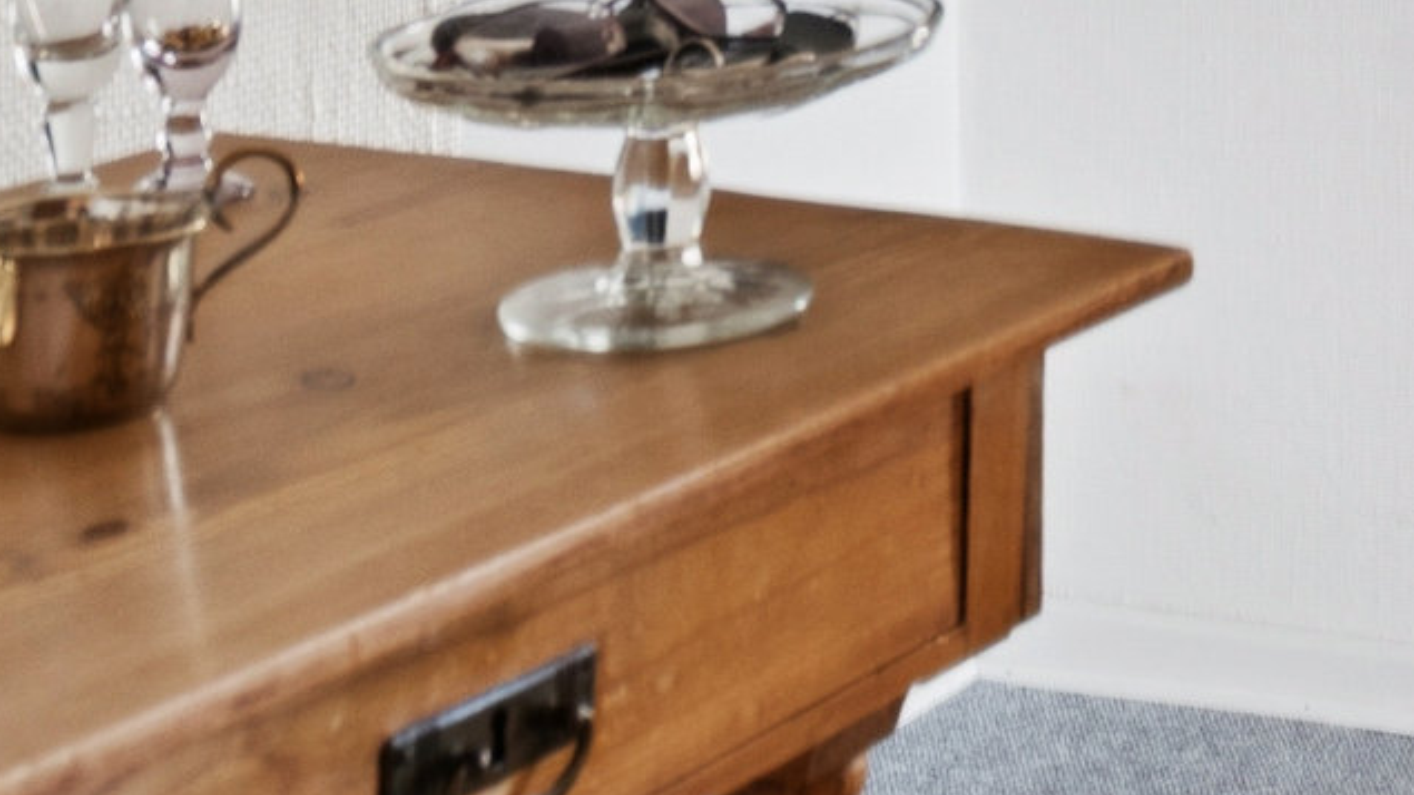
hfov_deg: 18.4
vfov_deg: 10.6
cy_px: -804
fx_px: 3899
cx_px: 2080
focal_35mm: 104
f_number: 7.1
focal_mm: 21
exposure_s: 1/25
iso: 800
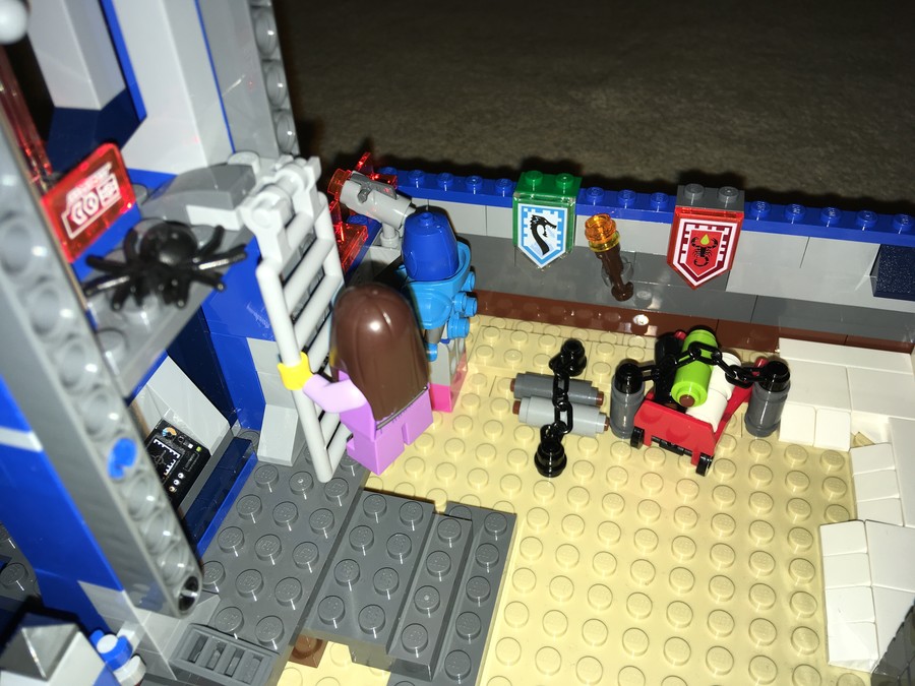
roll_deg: +4.4
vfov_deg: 48.2
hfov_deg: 61.7
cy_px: 343
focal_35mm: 29
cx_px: 458
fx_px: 767
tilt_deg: -42.7
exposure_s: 1/90
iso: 25
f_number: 2.2
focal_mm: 4.15
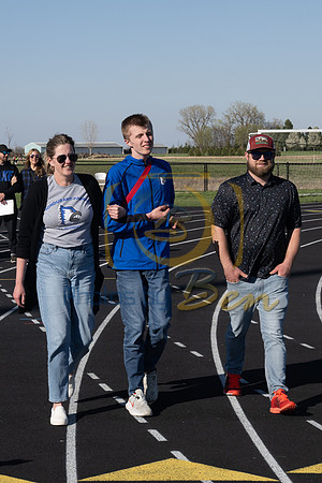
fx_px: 1218
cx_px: 119
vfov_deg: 22.4
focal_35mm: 91
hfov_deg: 15.0
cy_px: 212
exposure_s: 1/400
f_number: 8
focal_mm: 36
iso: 100
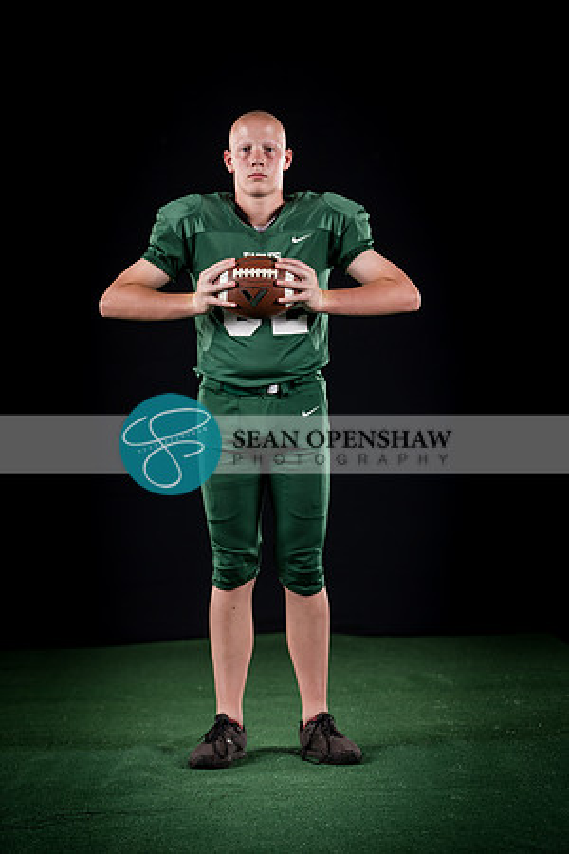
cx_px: 284
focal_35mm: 98
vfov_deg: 20.8
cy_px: 427
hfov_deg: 14.0
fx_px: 2323
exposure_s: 1/125
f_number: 3.5
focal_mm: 98
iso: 200
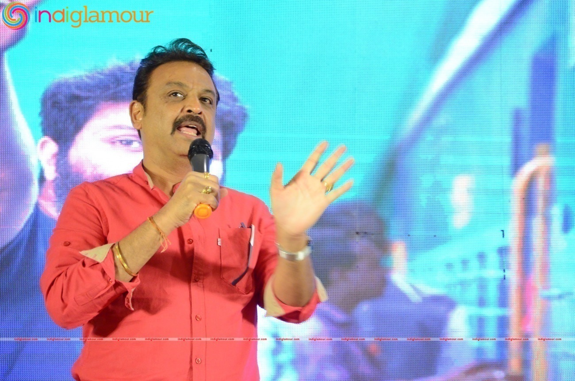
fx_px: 2510
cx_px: 288
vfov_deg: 8.7
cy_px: 190
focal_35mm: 158
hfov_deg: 13.1
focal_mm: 105
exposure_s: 1/80
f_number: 5.6
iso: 2500
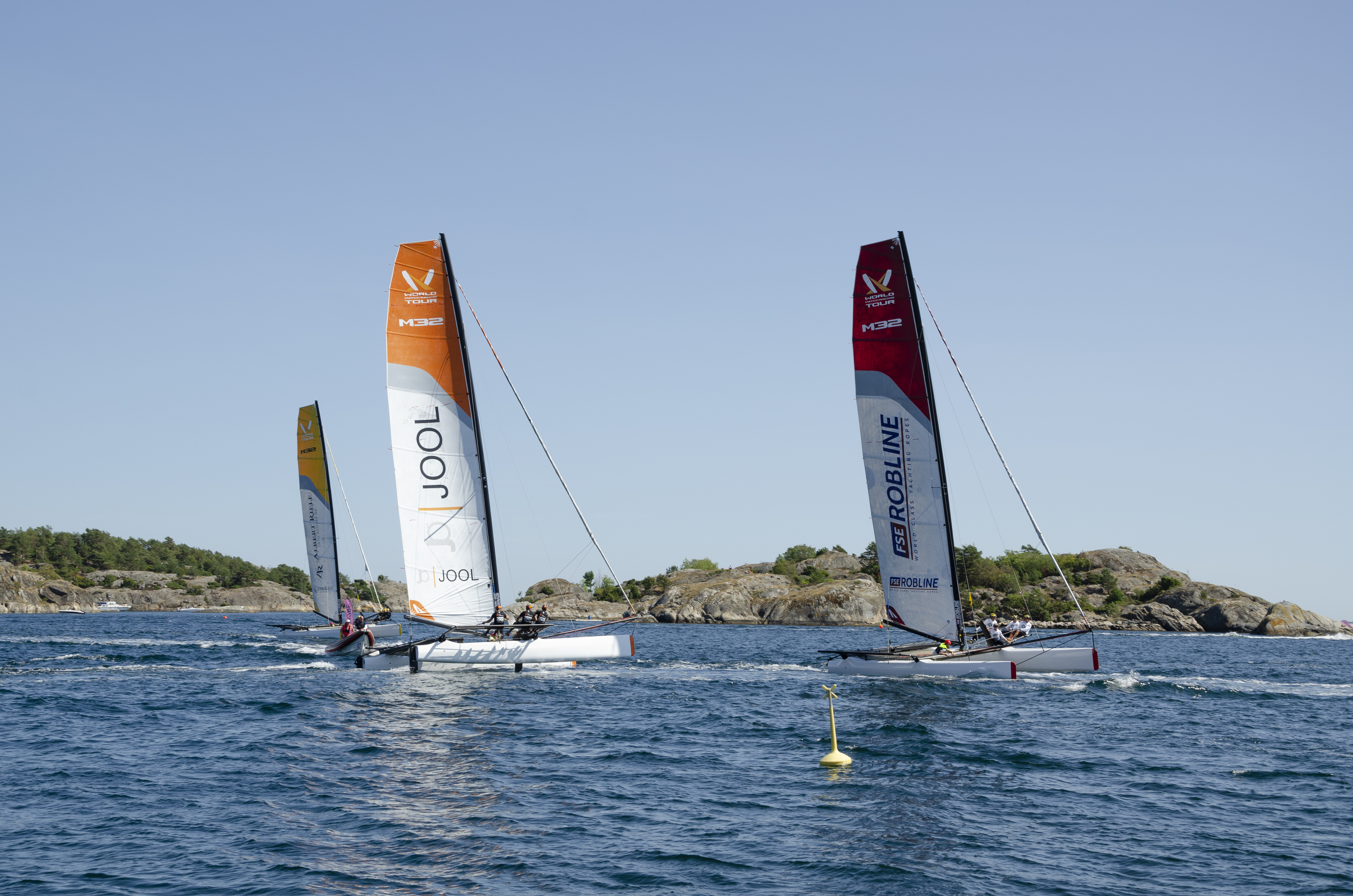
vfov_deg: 23.7
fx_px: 2138
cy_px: 448
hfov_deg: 35.1
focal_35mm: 57
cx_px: 676
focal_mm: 38
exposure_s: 1/250
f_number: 9
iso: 100
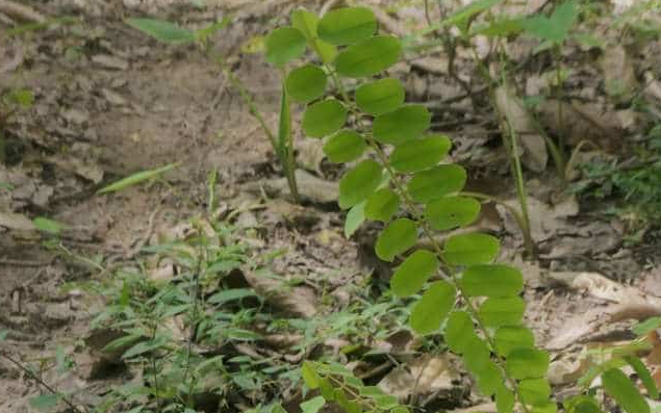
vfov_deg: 15.8
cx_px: 389
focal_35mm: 77
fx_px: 1387
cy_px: 587
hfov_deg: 26.8
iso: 320
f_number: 3.9
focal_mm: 14.7
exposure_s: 1/80
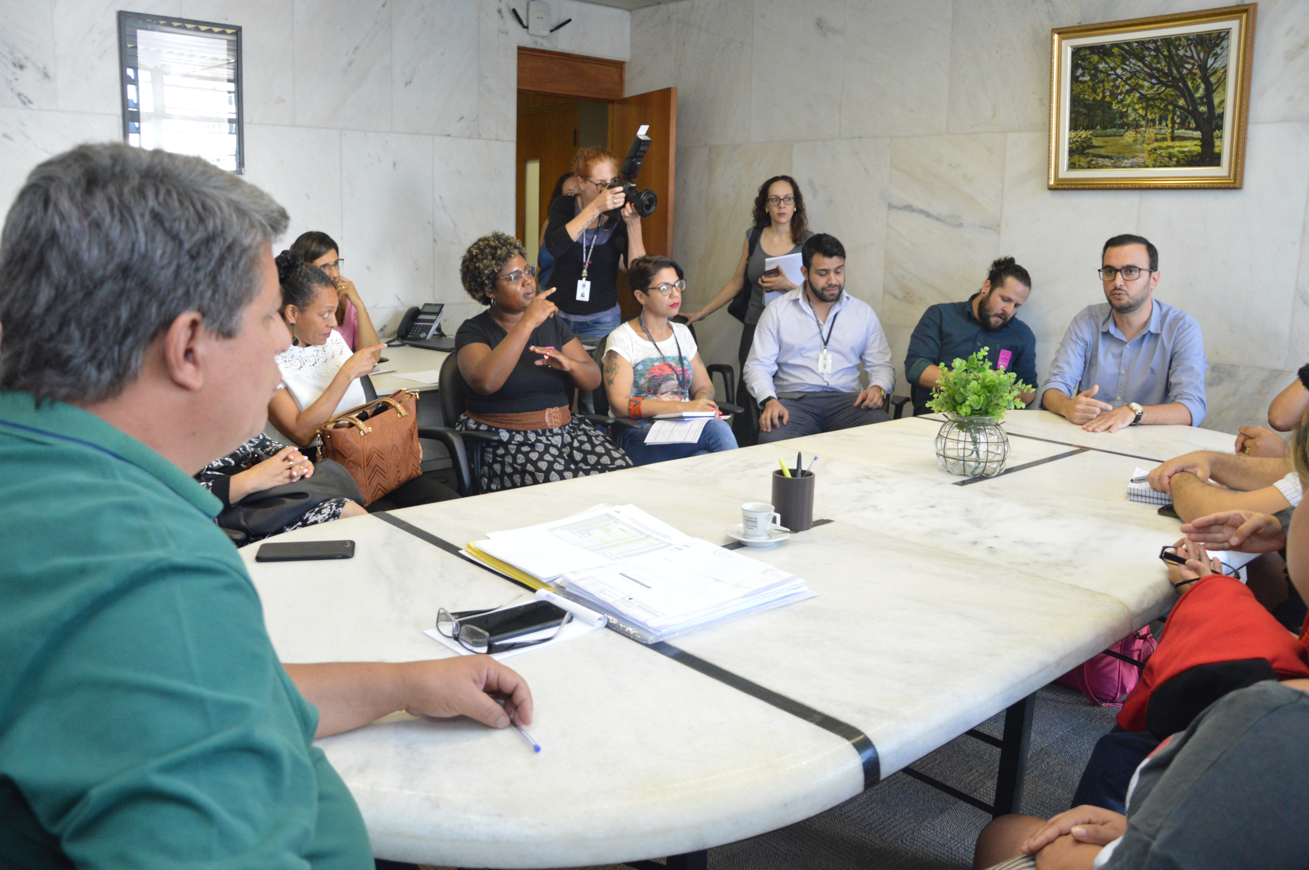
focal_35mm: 27
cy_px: 435
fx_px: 981
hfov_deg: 67.4
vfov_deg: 47.8
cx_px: 654
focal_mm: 18
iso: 1600
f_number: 4.5
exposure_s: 1/125
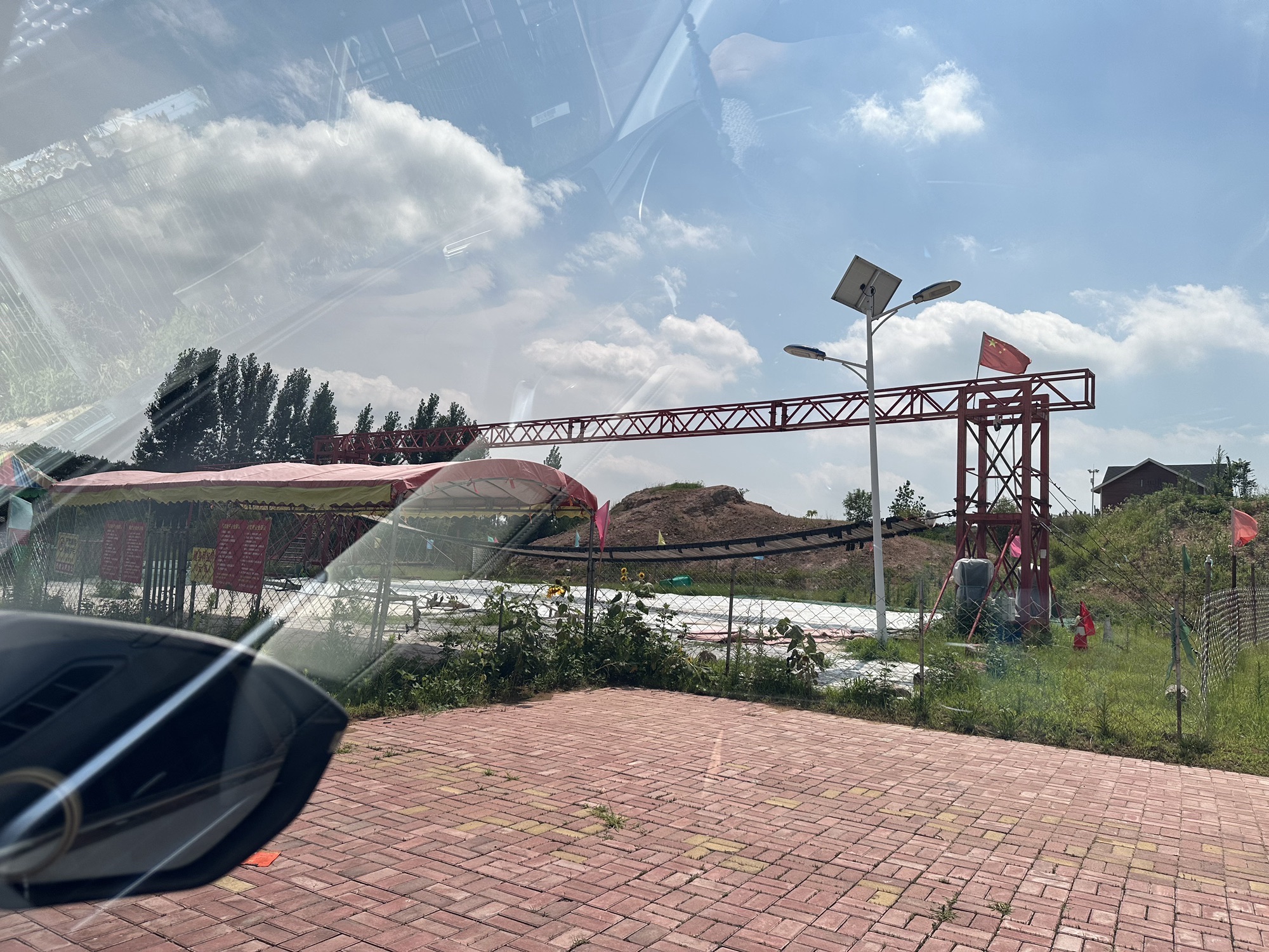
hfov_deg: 71.6
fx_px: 880
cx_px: 634
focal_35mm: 24
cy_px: 476
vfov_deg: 56.8
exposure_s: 1/927
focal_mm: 6.86
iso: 80
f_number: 1.78
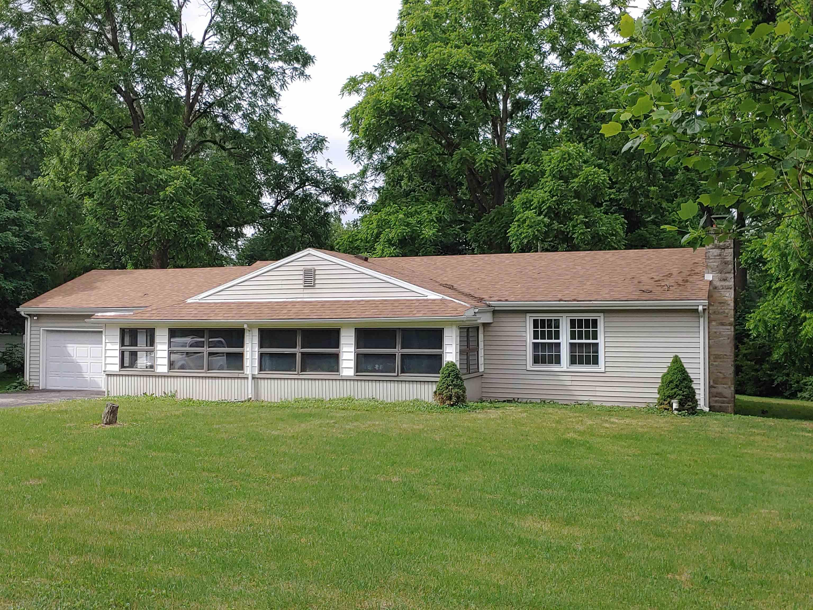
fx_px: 869
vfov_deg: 38.7
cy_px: 305
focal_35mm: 37
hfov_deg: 50.1
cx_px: 406
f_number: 1.5
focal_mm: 4.23
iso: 50
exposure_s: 1/1471
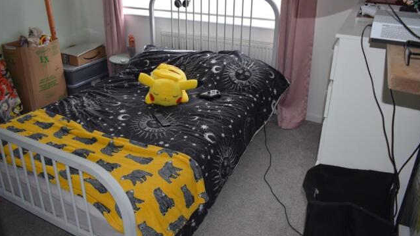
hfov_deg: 66.1
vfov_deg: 40.0
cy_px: 96
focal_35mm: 29
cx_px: 212
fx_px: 323
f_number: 5
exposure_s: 1/100
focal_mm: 18
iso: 800
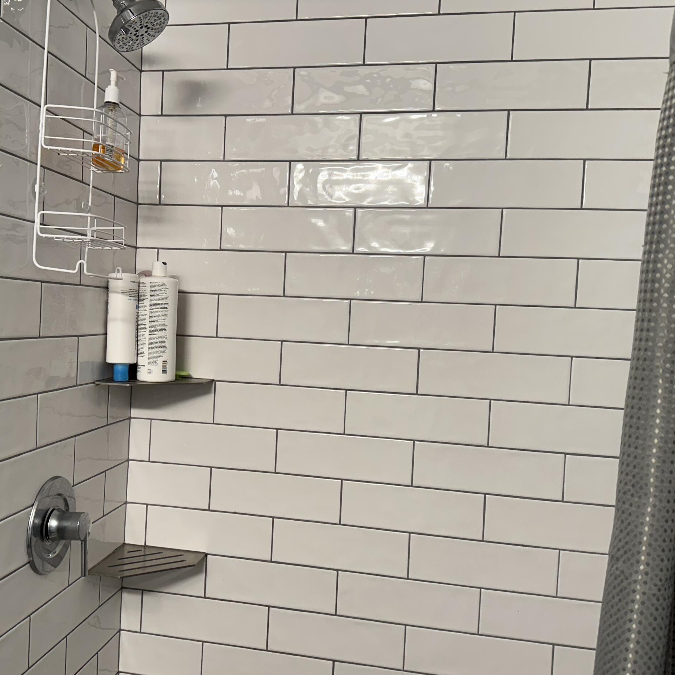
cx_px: 279
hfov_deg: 48.2
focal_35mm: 34
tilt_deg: -2.7
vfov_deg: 48.4
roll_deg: -2.4
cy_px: 341
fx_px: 750
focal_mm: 6.86
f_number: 1.78
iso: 160
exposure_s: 1/120
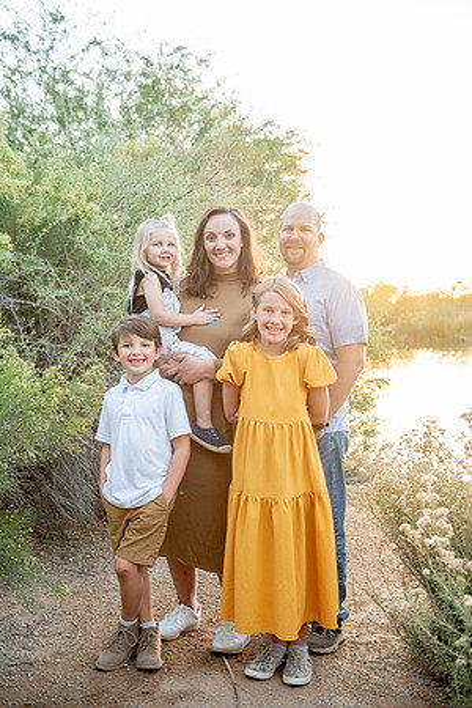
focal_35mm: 40
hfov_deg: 33.4
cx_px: 236
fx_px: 787
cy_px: 354
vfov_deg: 48.5
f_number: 4
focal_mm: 40
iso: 640
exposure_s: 1/250
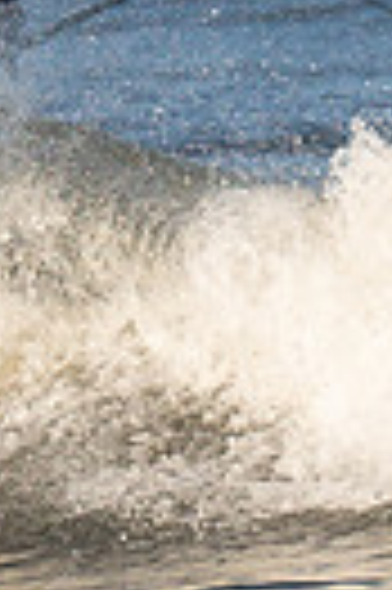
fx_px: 31817
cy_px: 14
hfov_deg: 0.7
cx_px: -23
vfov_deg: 1.1
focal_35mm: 1943
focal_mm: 200
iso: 160
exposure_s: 1/1000
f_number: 4
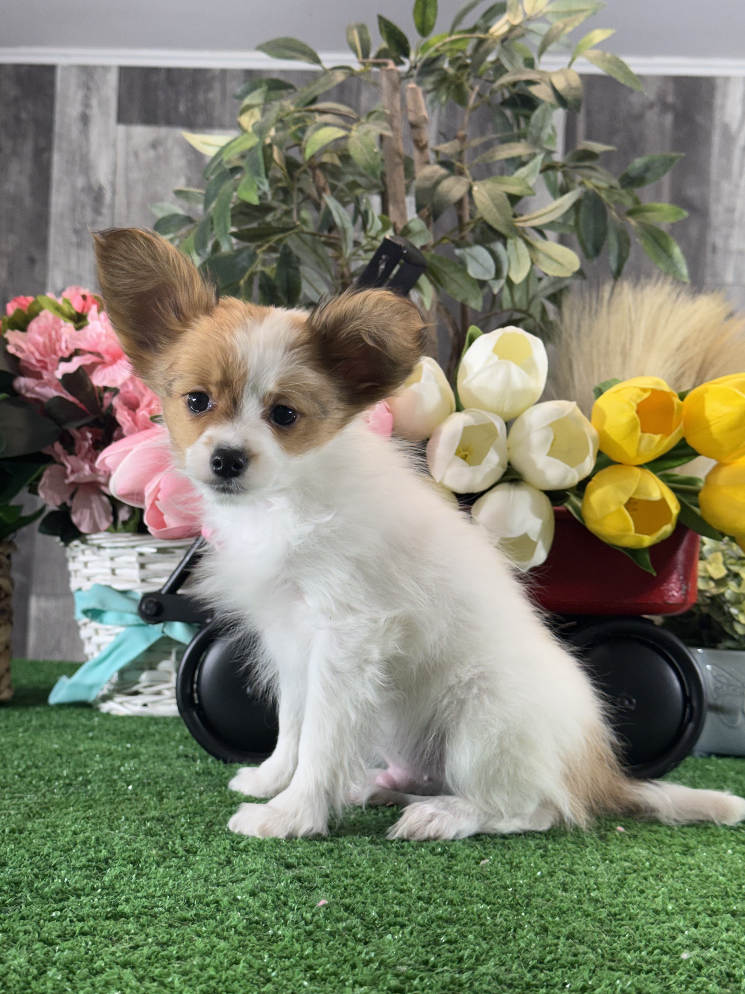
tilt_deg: +1.0
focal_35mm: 49
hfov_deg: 29.7
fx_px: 1406
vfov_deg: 38.9
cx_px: 368
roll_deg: -0.9
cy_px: 504
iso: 64
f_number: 1.78
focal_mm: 6.76
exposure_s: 1/279
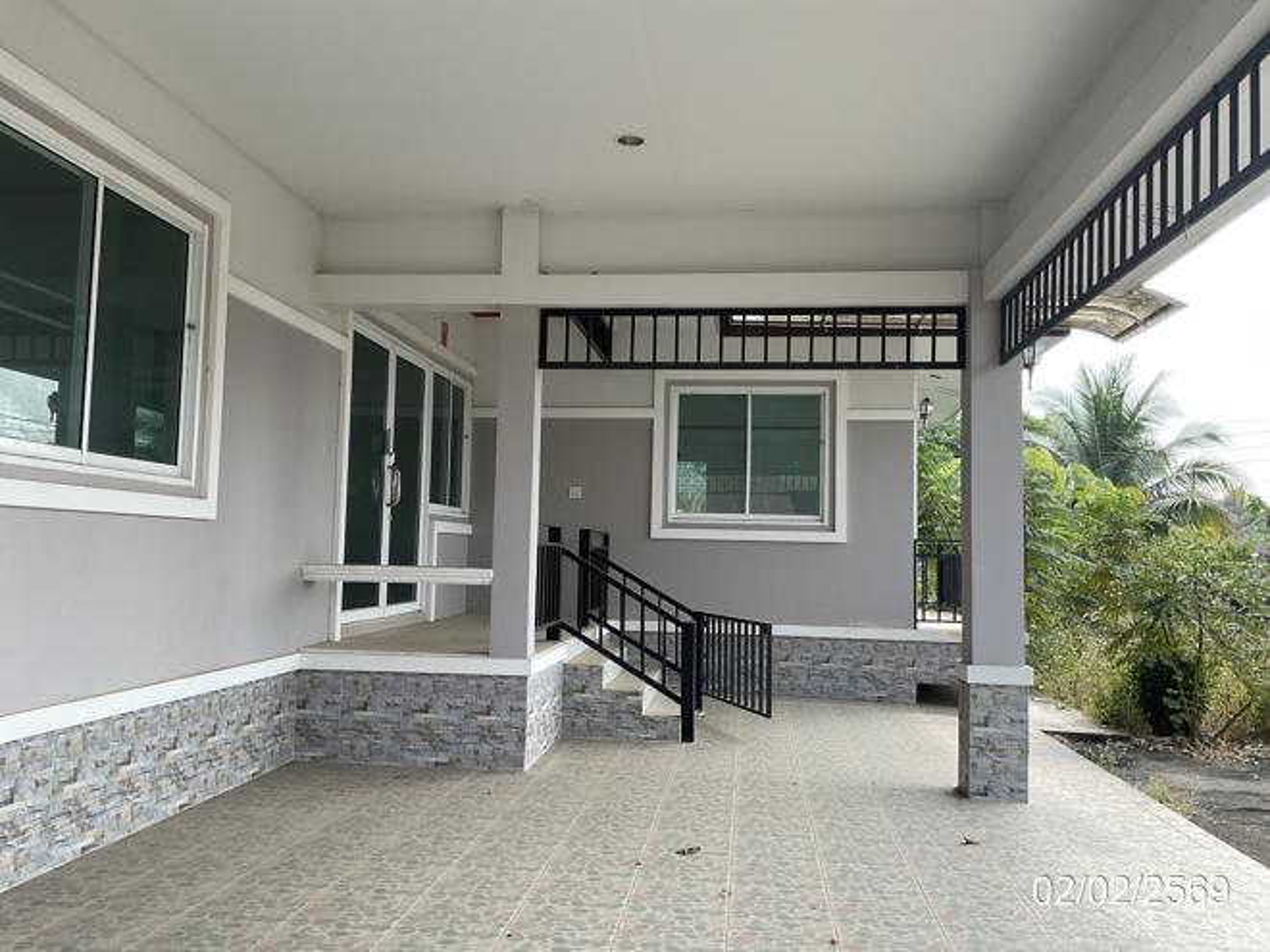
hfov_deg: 61.7
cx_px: 635
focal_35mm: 29
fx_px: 1064
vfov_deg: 48.2
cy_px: 476
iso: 16
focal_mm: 3
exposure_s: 1/310
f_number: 1.8
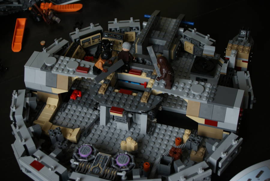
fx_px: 563
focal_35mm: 75
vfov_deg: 18.2
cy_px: 90
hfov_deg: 27.0
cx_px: 135
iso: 100
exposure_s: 1/4
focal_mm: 50
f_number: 8
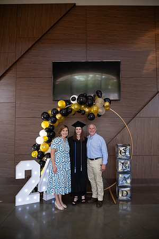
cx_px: 80
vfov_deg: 73.7
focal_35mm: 24
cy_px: 120
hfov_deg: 53.1
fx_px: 159
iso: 1600
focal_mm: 24
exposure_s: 1/200
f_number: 4
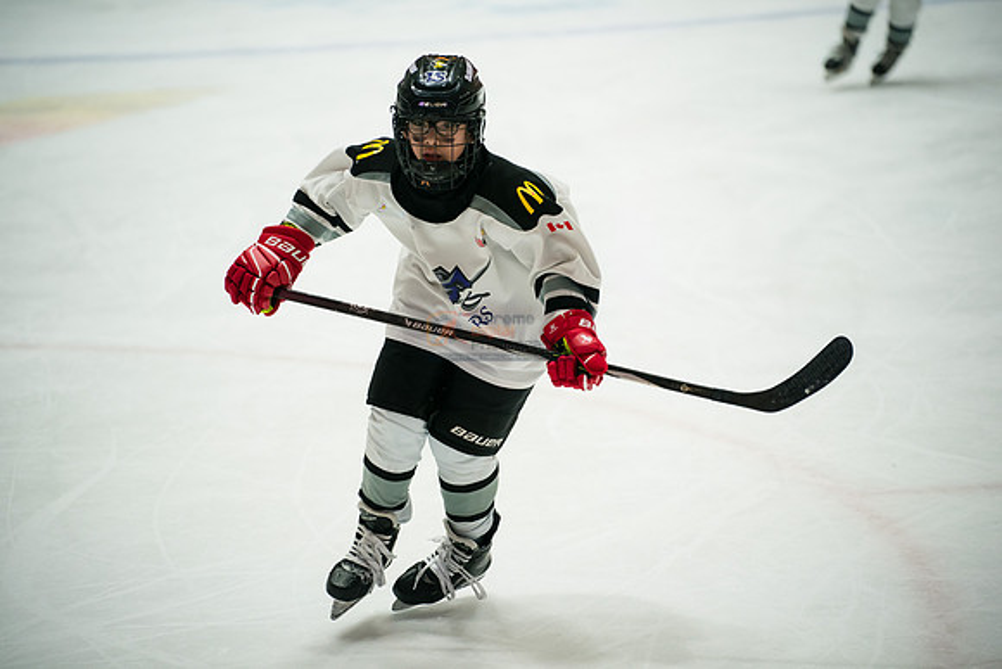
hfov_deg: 13.7
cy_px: 334
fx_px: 4176
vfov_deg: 9.2
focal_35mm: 150
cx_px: 501
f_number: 2.8
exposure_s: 1/1250
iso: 3200
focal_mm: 150
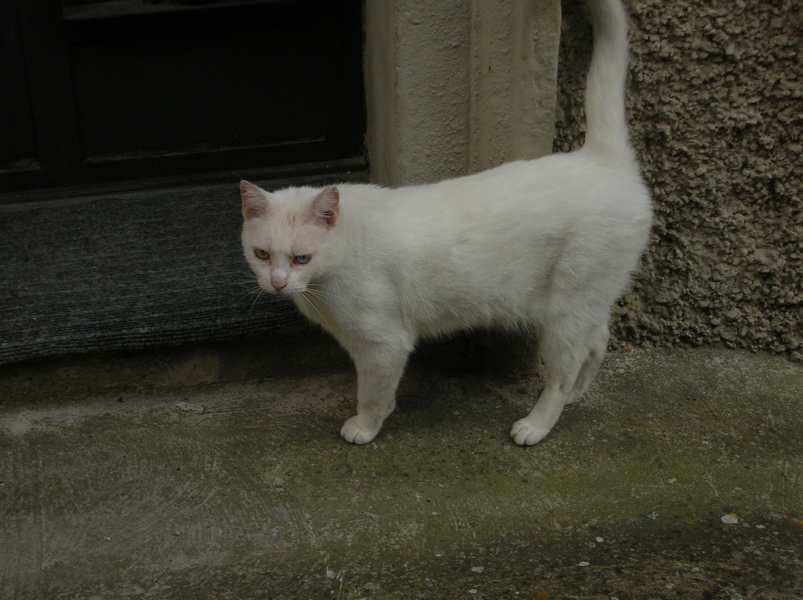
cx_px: 402
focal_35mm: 66
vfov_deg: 22.2
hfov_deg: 29.4
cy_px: 300
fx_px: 1530
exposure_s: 1/216
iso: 50
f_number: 3.8
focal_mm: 11
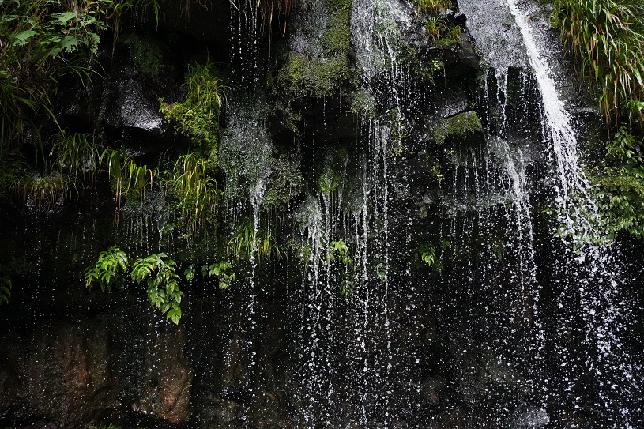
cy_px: 214
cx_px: 322
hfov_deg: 62.7
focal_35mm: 30
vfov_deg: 44.2
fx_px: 528
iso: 5000
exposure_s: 1/4000
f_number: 2.8
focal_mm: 19.7
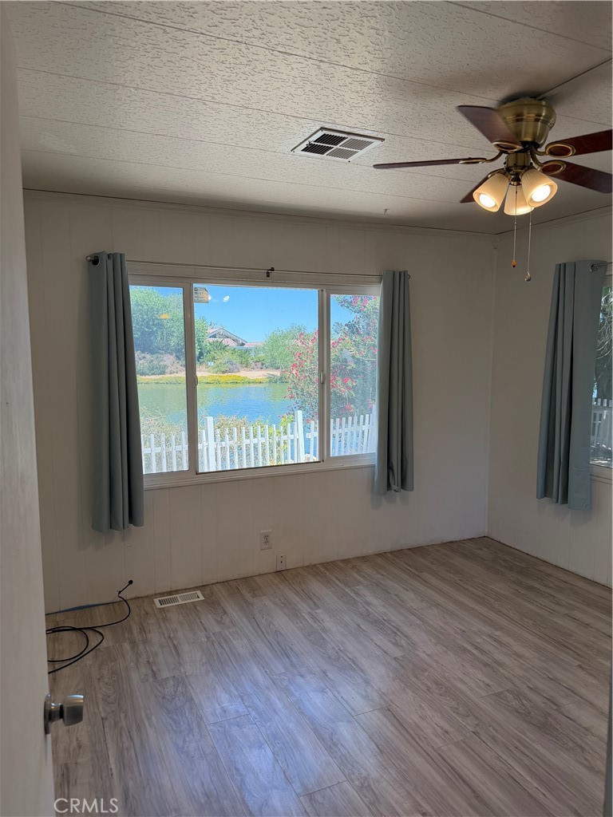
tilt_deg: -5.0
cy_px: 408
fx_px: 567
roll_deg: -0.2
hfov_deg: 56.8
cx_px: 306
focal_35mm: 24
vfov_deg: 71.6
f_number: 1.78
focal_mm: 6.76
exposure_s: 1/750
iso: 100
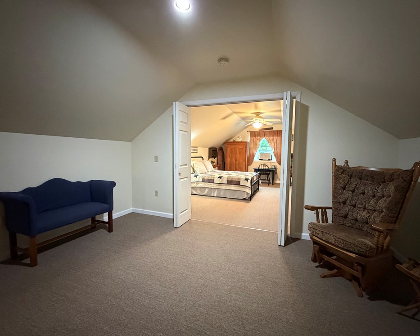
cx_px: 220
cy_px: 166
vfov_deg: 84.0
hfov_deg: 96.7
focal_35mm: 15
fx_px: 186
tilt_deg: -3.9
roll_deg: -1.1
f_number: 2.2
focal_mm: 2.22
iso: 1000
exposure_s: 1/40
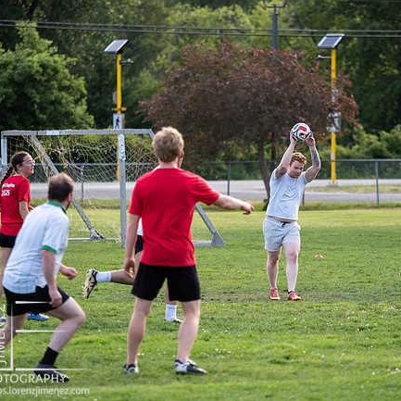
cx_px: 236
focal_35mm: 304
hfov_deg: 5.8
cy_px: 201
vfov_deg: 5.8
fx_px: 3984
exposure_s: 1/1250
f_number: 2.8
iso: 400
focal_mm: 125
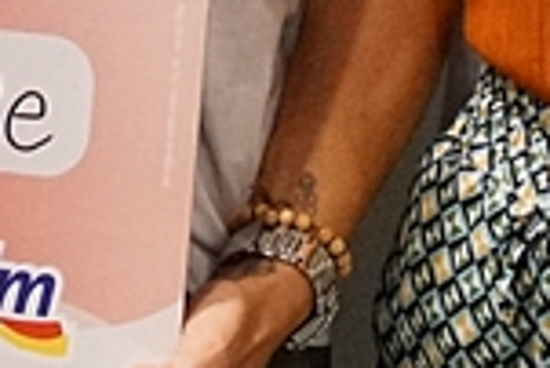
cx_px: -437
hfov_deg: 8.3
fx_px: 3640
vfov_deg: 5.5
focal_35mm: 238
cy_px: -656
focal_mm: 20
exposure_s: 1/800
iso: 3200
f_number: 3.5
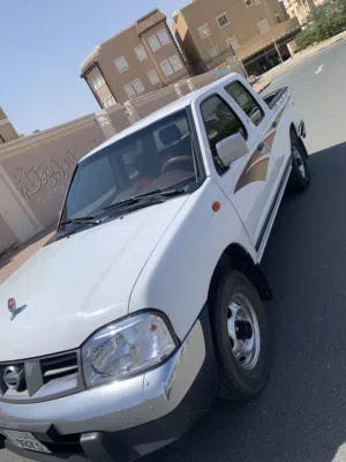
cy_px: 231
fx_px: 347
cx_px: 173
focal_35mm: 26
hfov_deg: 53.1
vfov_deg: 67.3
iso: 25
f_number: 1.8
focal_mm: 4.25
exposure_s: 1/4098
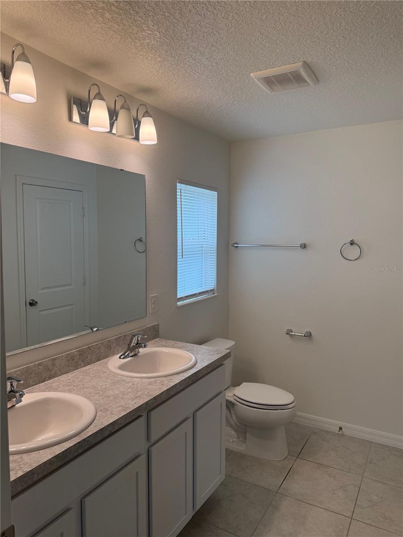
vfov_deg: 71.6
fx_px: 373
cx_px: 202
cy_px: 268
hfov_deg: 56.8
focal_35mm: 24
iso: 100
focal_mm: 6.76
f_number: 1.78
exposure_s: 1/309
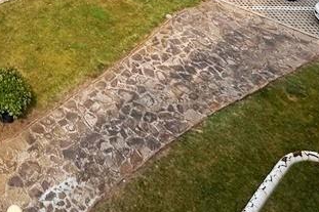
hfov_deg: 35.5
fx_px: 425
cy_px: -129
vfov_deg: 21.9
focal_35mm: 48
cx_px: -28
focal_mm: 2.22
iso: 50
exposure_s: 1/1748
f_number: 2.2
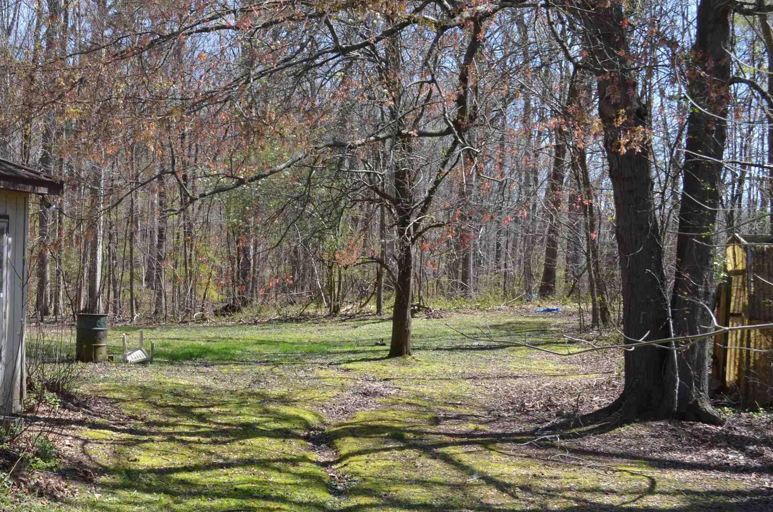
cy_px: 285
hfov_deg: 35.7
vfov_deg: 24.9
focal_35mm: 54
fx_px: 1157
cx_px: 150
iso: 200
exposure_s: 1/250
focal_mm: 22
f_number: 8
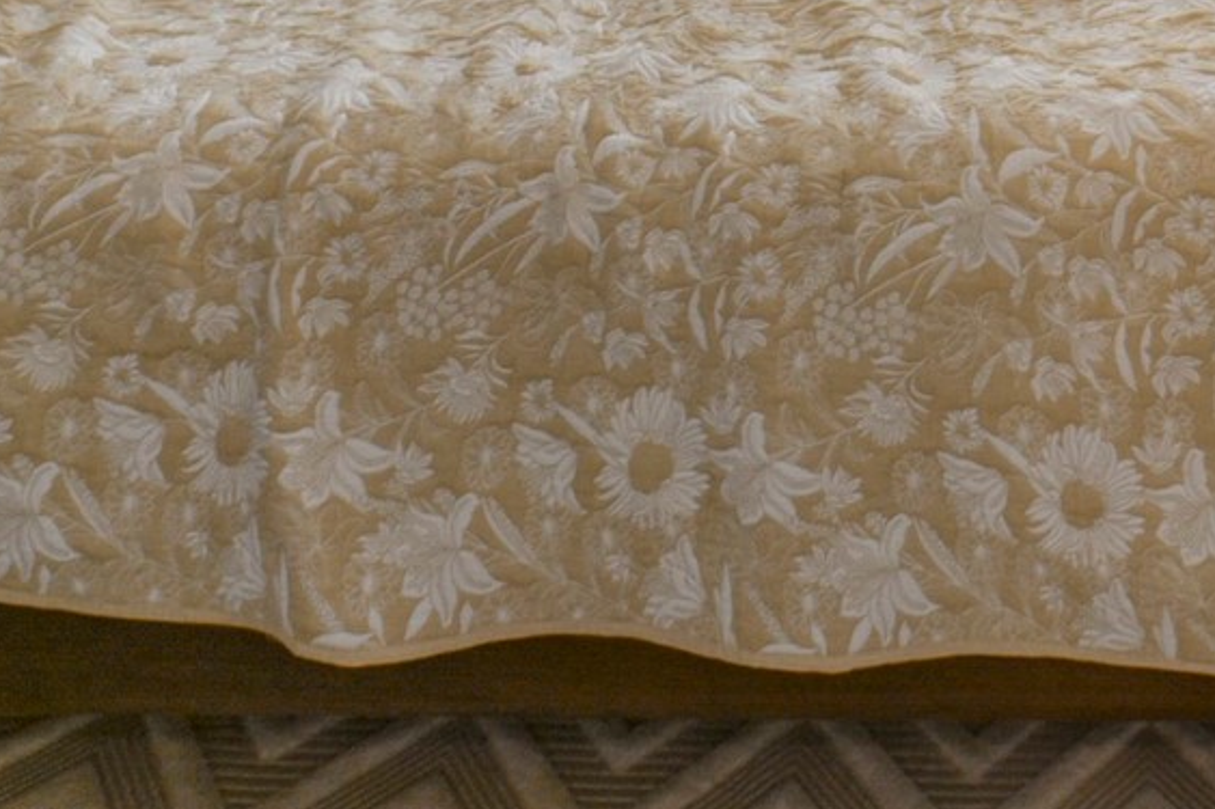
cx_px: 1122
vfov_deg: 18.7
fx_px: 1822
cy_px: -686
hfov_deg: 34.5
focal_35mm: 54
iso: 500
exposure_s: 1/100
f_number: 11
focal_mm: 14
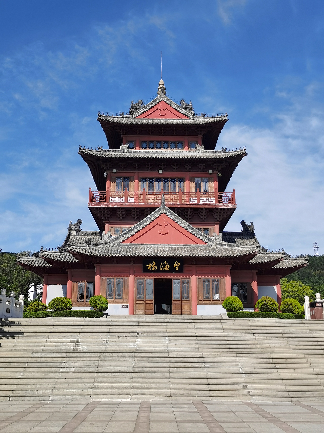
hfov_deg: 38.7
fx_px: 462
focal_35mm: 37
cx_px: 162
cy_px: 216
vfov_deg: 50.1
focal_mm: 5.58
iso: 50
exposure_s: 1/3817
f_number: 1.8
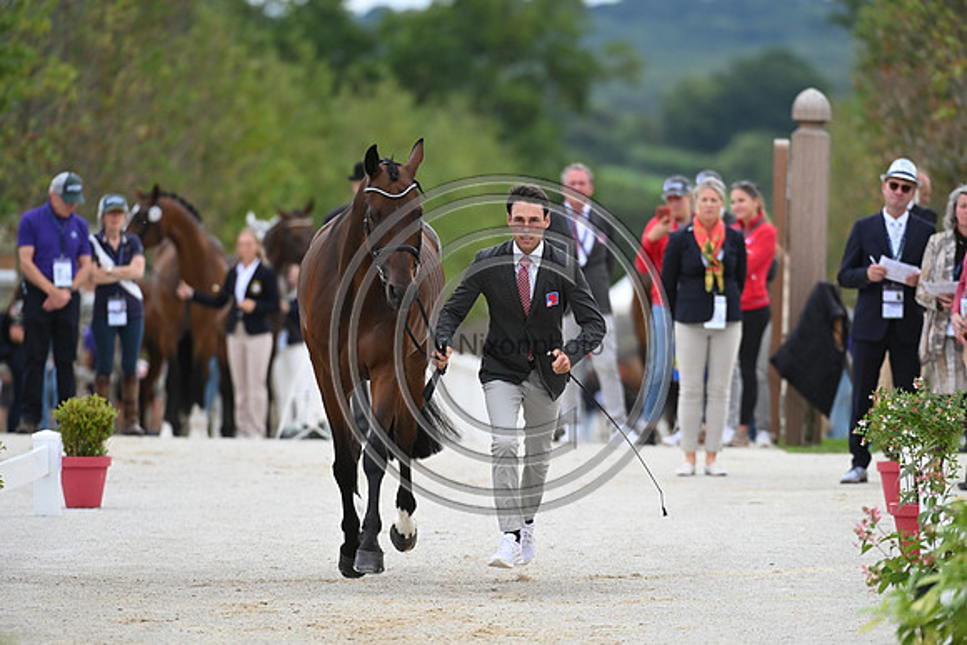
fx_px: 10746
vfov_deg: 3.4
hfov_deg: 5.2
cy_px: 322
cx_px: 484
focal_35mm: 400
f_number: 5.6
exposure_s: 1/1600
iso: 720
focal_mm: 400
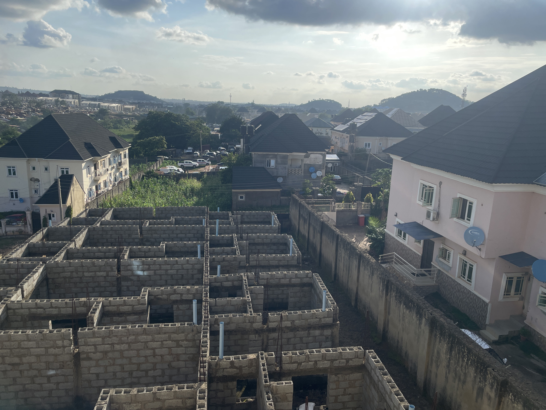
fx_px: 410
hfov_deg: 67.3
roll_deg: -3.3
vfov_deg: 53.1
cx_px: 273
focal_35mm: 26
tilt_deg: -13.3
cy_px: 205
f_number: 1.6
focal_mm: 4.2
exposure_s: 1/2053
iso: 50
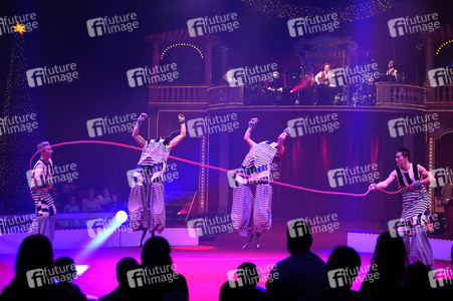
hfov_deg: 38.9
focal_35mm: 51
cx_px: 226
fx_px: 641
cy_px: 150
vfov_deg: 26.4
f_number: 2.8
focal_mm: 51
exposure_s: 1/500
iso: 1000
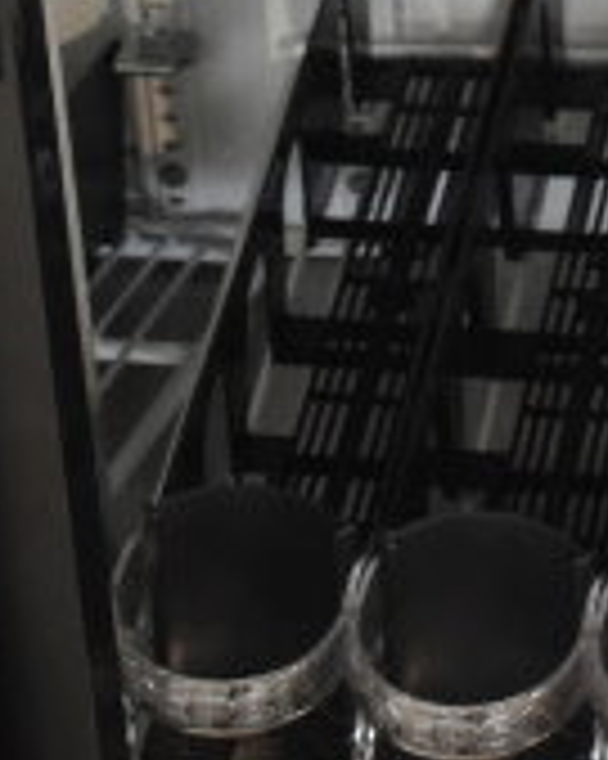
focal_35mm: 183
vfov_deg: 9.8
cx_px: 986
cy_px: -776
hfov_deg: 8.2
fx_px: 4120
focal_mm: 24
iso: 1600
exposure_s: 1/40
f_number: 4
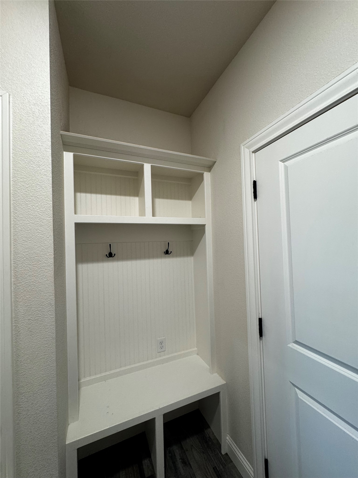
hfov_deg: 85.7
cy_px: 239
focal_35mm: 14
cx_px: 179
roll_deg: +2.3
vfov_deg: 102.1
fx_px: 193
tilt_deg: +2.2
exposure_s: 1/60
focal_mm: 2.22
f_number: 2.2
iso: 200
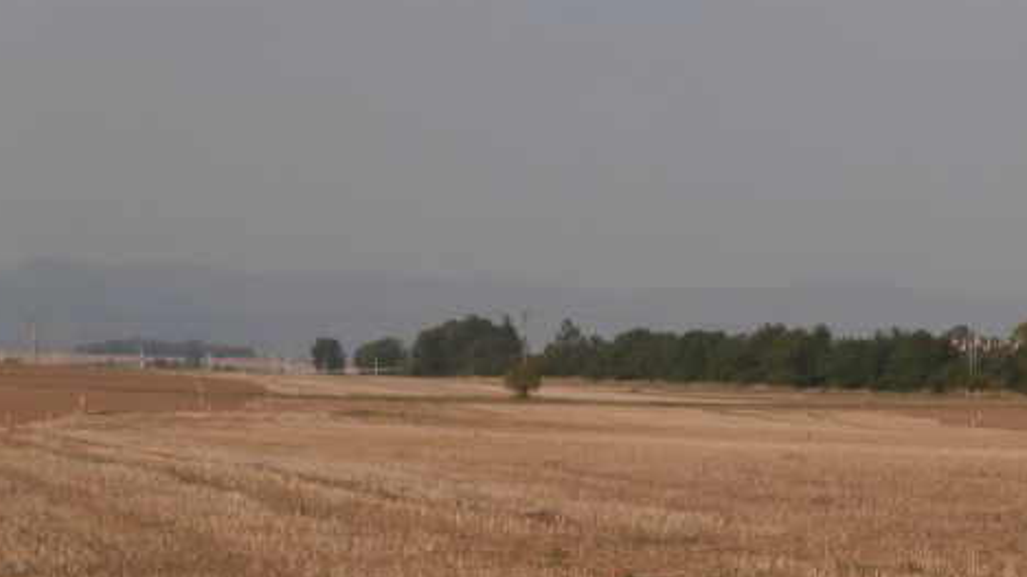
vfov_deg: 5.9
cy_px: 200
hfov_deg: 10.6
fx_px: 5554
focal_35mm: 204
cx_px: 632
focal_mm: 24.17
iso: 100
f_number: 5.7
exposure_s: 1/500
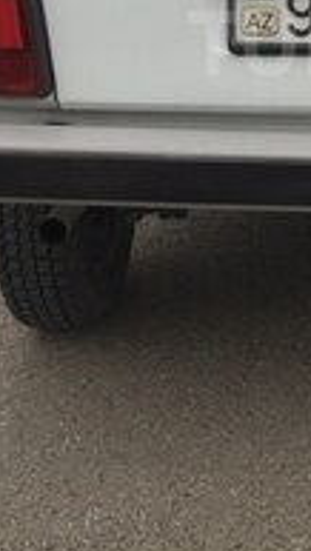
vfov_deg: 25.3
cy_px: 43
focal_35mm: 81
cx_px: 408
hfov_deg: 14.3
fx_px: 1184
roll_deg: +0.2
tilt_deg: -12.2
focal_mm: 4.15
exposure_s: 1/408
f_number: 2.2
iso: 32
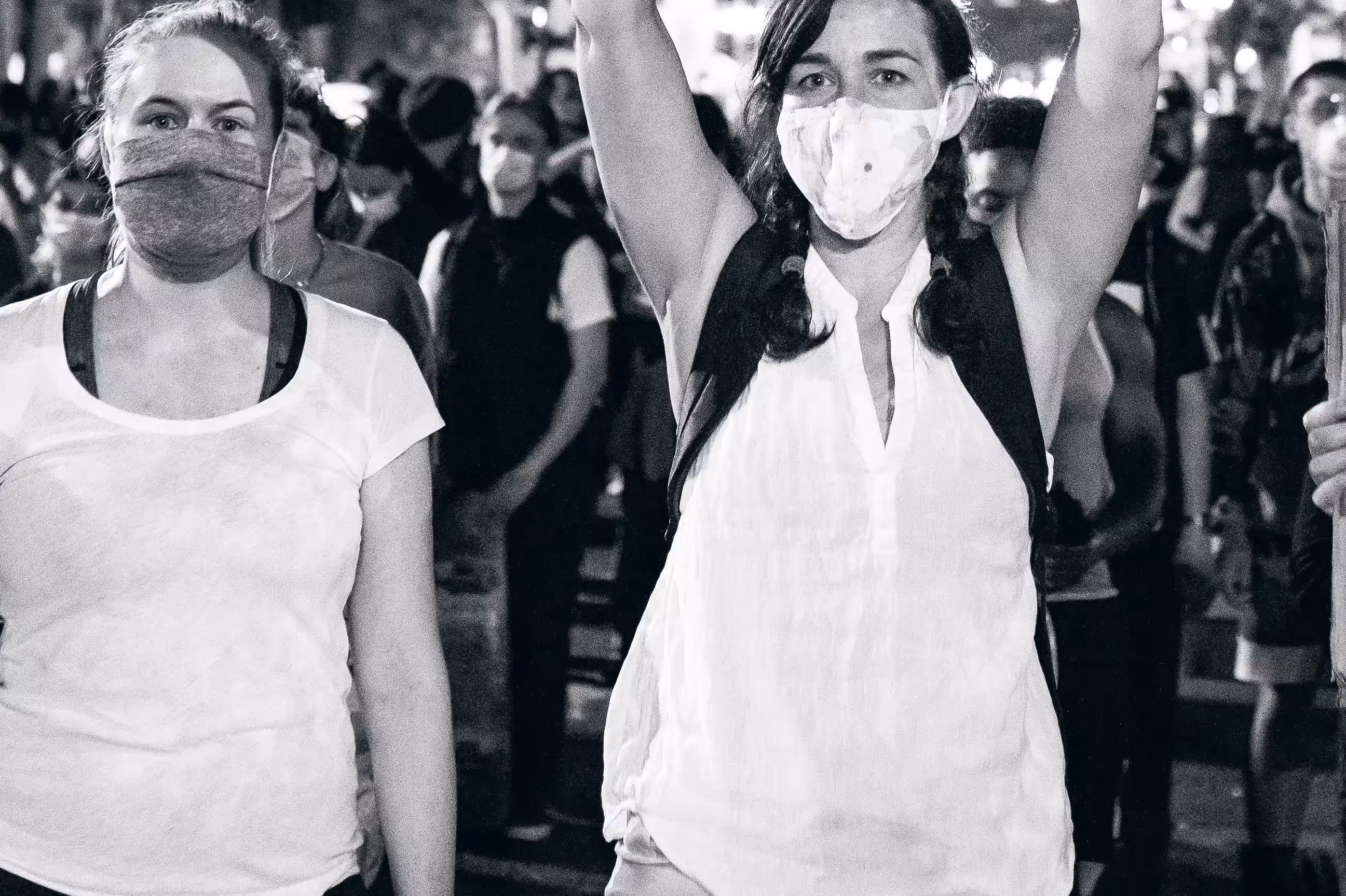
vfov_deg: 16.2
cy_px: -173
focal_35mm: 81
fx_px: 3028
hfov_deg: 25.0
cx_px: 846
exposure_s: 1/100
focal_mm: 35
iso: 2500
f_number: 2.2
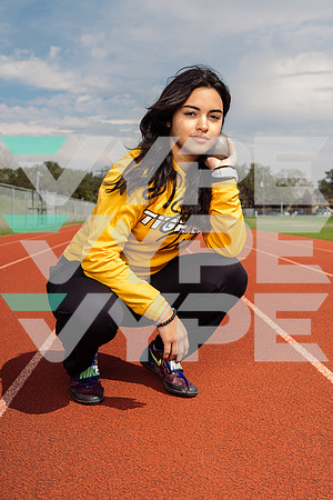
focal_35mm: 43
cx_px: 166
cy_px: 250
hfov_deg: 31.2
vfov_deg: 45.4
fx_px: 597
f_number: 7.1
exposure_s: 1/250
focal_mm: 43
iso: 80
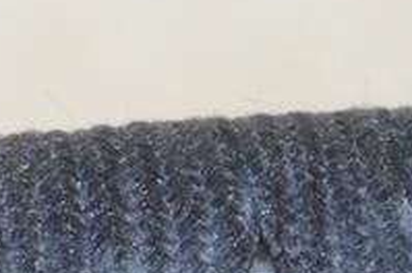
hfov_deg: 1.4
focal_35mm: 1427
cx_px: -836
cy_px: 502
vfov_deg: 1.0
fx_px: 16299
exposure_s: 1/2
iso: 400
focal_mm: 135
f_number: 11
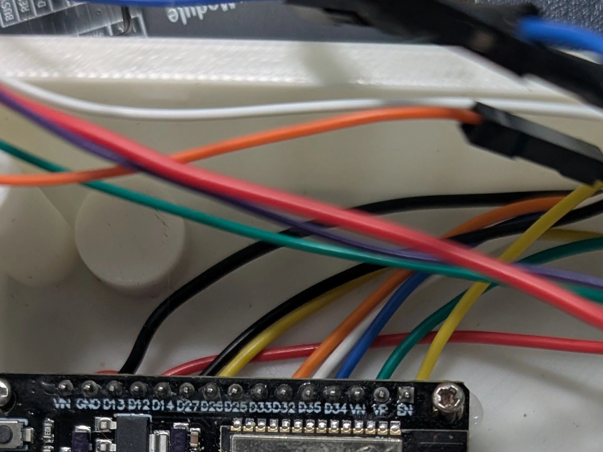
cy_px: 507
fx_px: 1115
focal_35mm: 64
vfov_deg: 21.6
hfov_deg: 30.3
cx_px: 293
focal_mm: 6.9
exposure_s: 1/65.1
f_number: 1.68
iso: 673
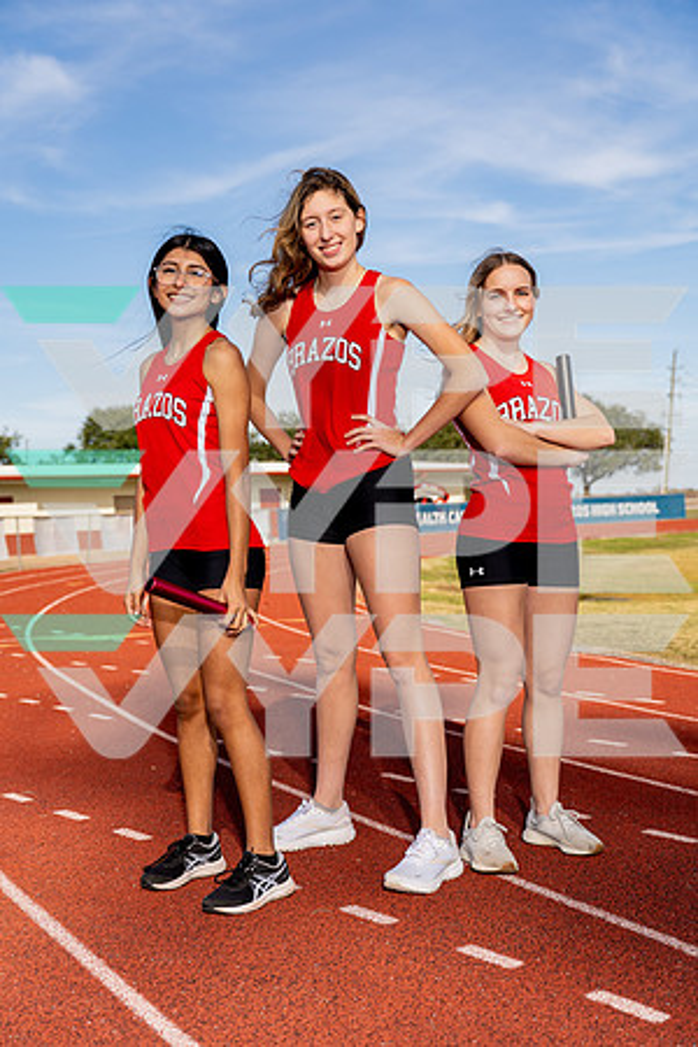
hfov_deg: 29.9
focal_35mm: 45
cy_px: 524
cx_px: 349
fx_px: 1309
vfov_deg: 43.6
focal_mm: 45
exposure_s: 1/1000
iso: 100
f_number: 4
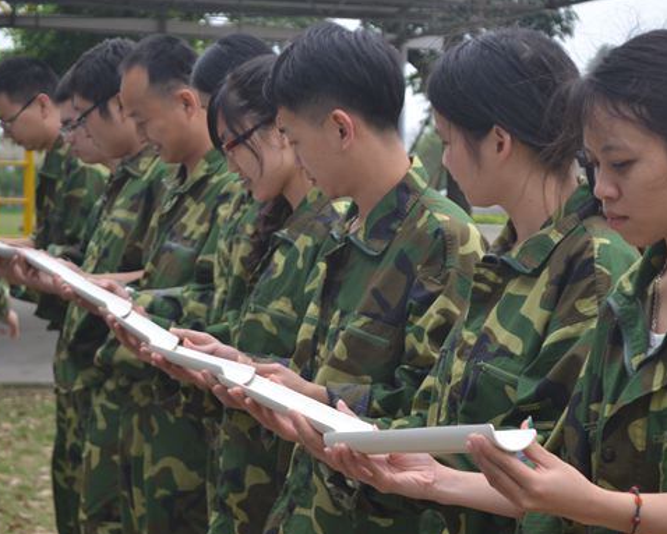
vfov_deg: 14.9
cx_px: 361
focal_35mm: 104
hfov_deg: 18.5
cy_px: 270
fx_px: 2047
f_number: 5.6
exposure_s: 1/125
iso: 125
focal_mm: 55
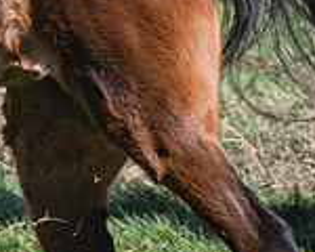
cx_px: 128
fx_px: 10162
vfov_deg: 1.4
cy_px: -140
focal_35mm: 1090
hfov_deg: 1.8
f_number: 4
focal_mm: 145
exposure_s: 1/1000
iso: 125
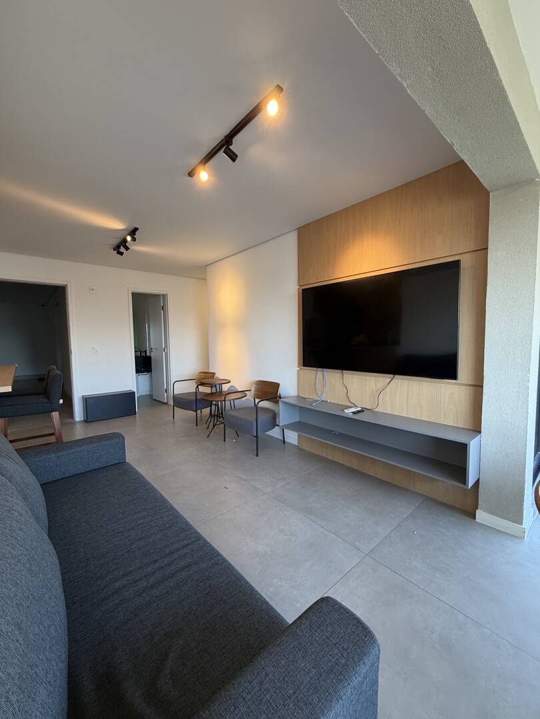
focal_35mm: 14
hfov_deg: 85.7
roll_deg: +0.9
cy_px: 360
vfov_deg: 102.1
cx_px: 270
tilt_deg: -3.1
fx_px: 291
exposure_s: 1/121
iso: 200
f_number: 2.2
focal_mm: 2.22
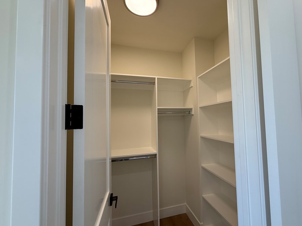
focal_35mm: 16
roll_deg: +0.9
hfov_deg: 94.0
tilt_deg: +3.3
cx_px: 170
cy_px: 114
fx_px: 140
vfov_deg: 78.1
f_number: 2.2
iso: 80
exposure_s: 1/120
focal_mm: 2.22
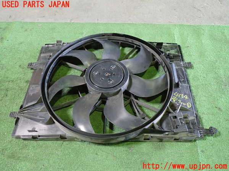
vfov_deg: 46.8
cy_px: 86
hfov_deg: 60.0
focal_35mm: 30
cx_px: 114
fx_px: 198
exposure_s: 1/25
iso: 800
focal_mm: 5.4
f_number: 2.3
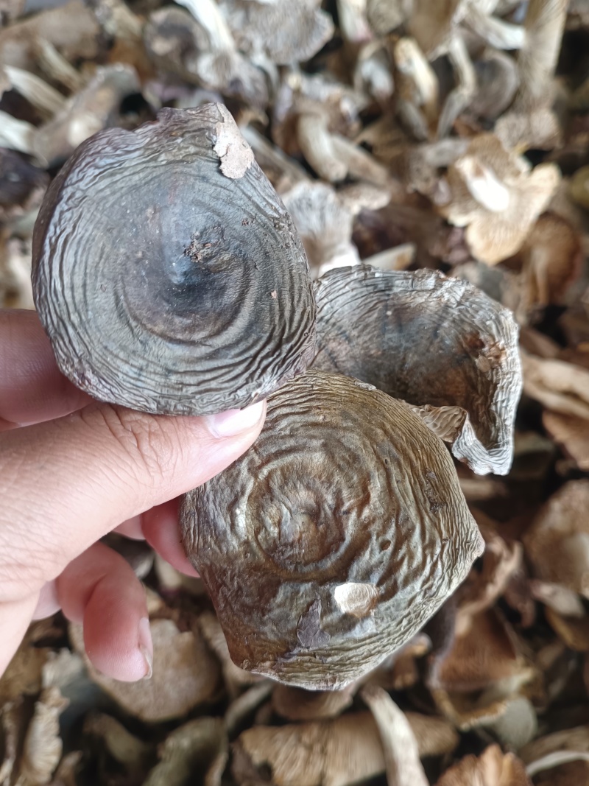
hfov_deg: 51.3
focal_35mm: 27
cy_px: 393
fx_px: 613
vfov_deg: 65.3
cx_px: 294
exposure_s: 1/50
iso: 415
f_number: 1.9
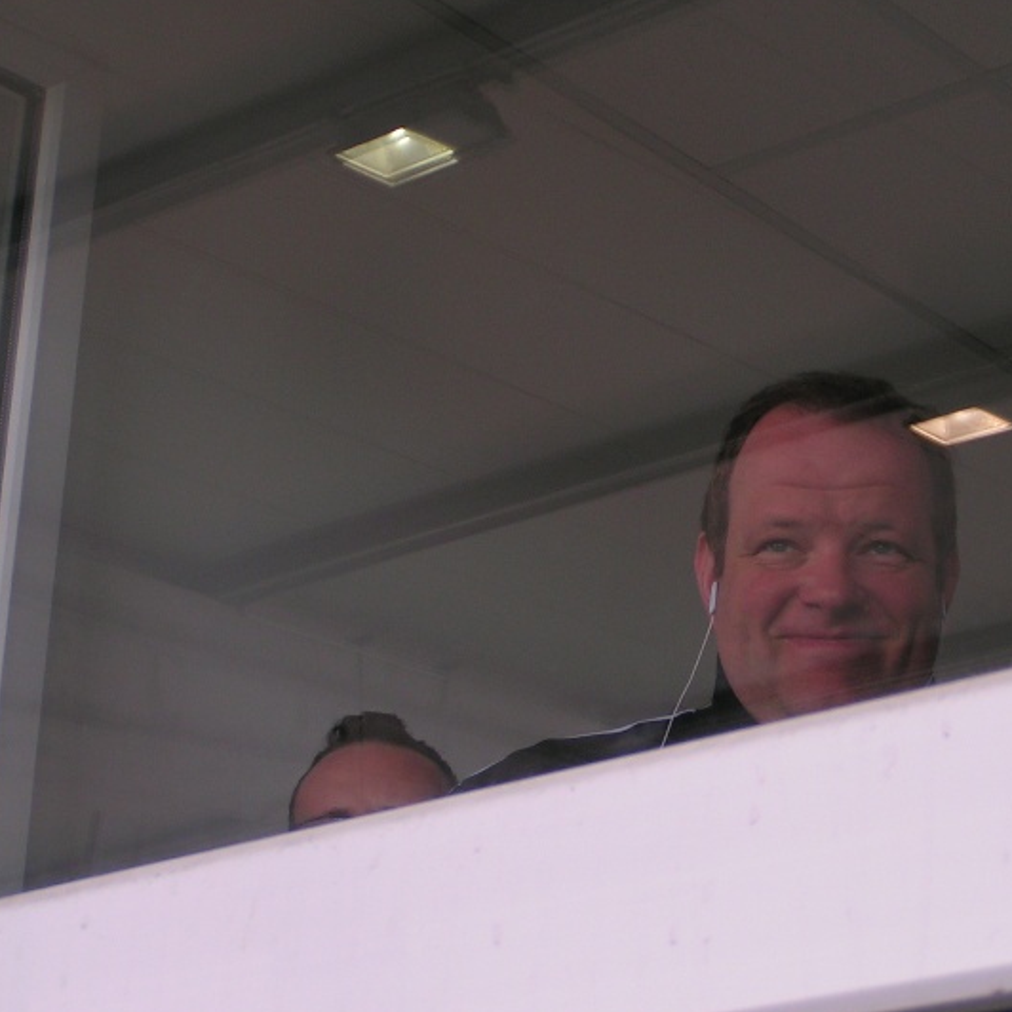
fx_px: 3473
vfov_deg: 16.6
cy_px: 483
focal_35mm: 105
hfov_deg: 16.6
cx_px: 626
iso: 50
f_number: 3.2
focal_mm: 12.1
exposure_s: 1/200
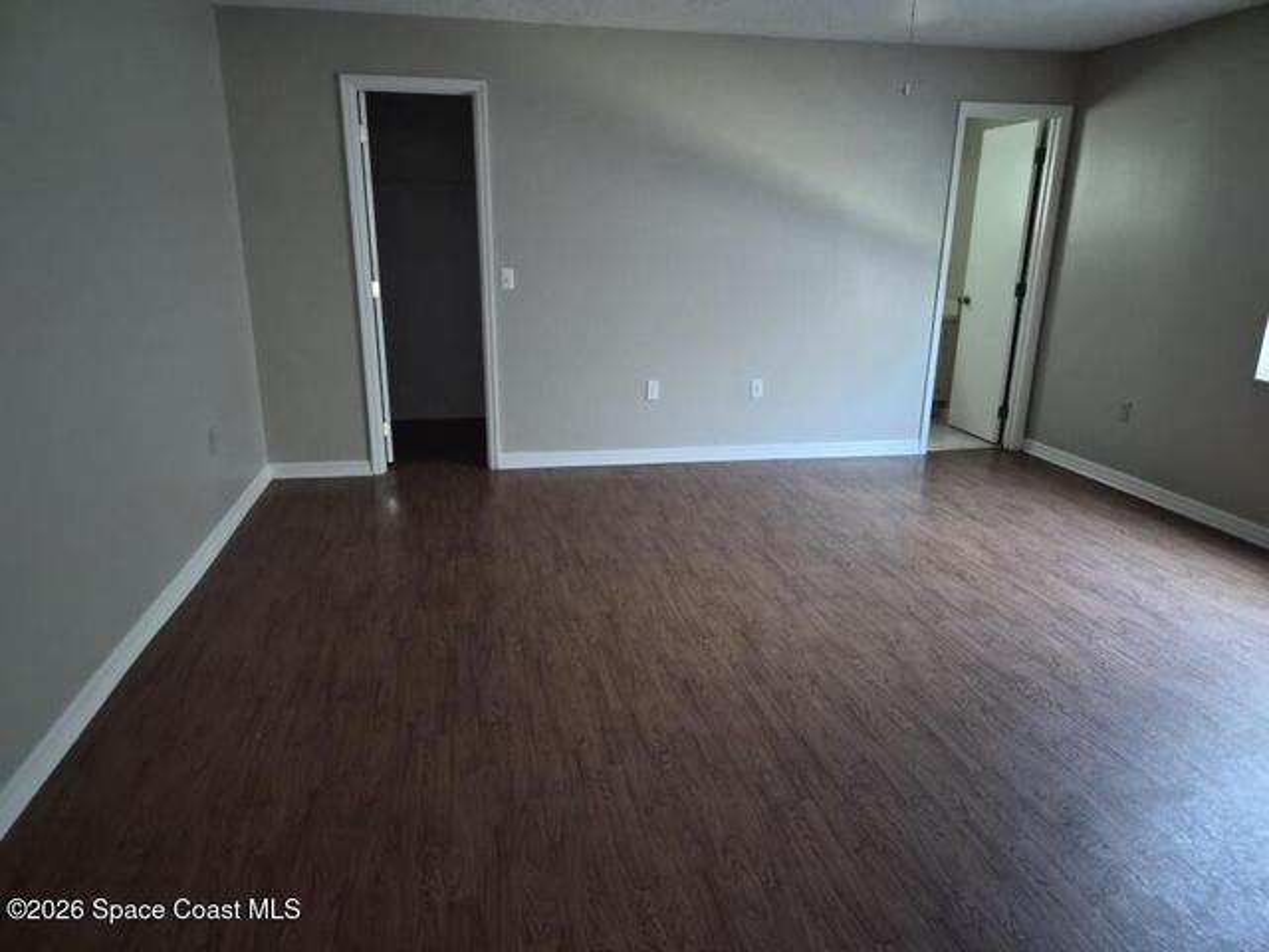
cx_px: 634
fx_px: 843
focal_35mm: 23
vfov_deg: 58.9
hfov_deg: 73.9
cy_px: 476
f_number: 1.8
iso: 1600
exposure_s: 1/60
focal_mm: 5.4
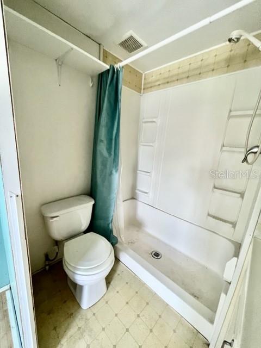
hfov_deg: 89.9
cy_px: 174
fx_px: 131
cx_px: 130
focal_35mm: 13
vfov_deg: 106.2
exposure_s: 1/60
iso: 320
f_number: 1.8
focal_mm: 1.57
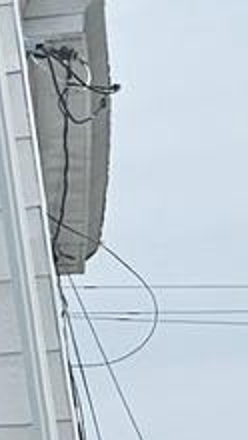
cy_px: 208
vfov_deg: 9.2
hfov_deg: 4.0
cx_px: -1400
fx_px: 2720
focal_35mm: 233
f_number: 1.8
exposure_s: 1/4021
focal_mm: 5.4
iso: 25
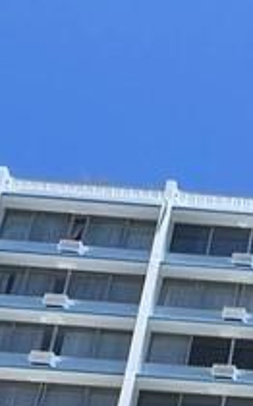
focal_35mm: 105
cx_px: 541
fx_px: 1160
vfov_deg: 13.1
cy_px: 1048
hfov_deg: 11.1
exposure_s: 1/1292
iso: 32
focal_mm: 1.57
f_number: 1.8
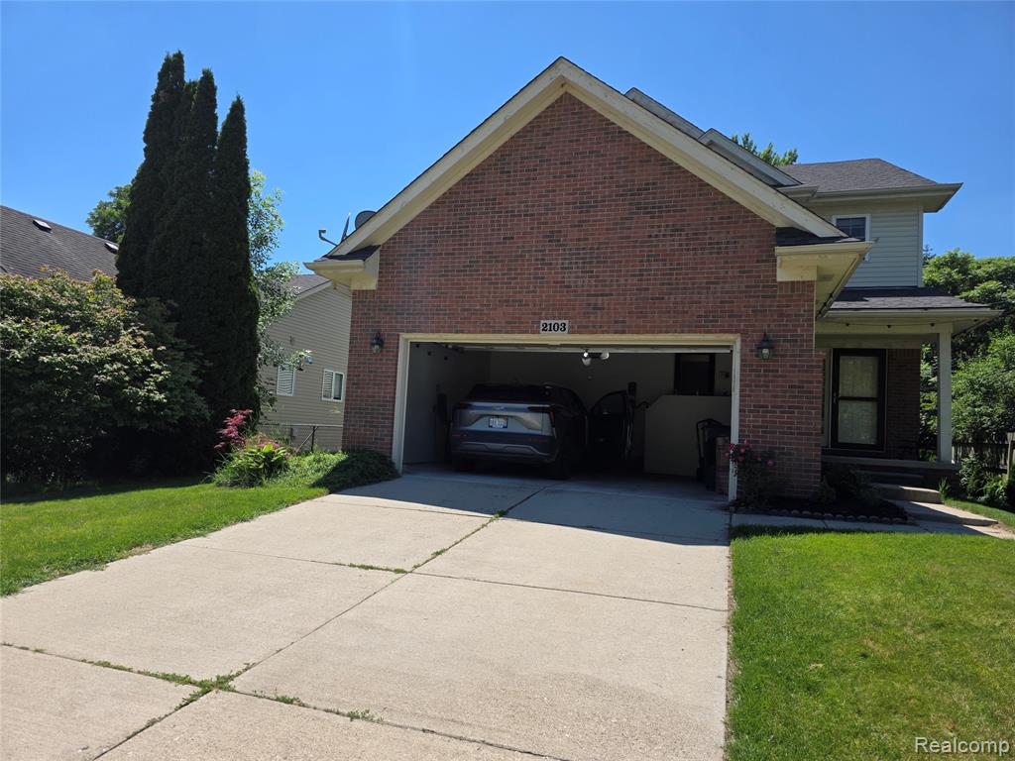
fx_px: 674
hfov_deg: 73.9
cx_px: 508
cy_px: 380
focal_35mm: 23
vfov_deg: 58.9
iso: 80
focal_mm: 6.3
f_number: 1.7
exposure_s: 1/5017
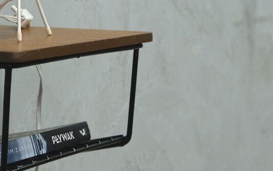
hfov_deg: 14.4
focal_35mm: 144
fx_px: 1071
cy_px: 28
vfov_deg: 9.1
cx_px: 43
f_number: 4
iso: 2000
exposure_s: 1/58
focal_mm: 39.3
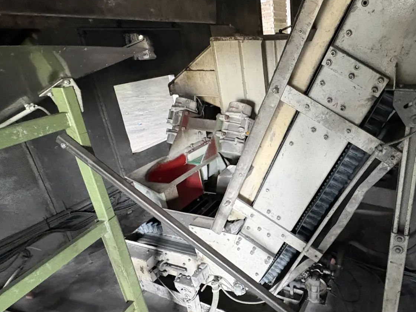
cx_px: 297
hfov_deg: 68.2
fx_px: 288
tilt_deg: -24.1
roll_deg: +1.9
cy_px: 156
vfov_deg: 56.8
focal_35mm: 24
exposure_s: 1/60
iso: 800
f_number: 2.2
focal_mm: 2.22
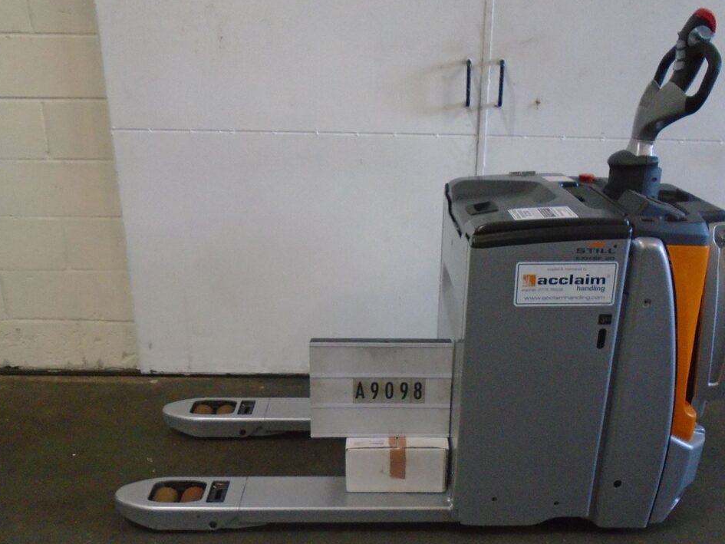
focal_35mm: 33
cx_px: 400
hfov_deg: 55.2
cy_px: 313
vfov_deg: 42.8
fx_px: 691
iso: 640
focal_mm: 4.6
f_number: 3.2
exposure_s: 1/125
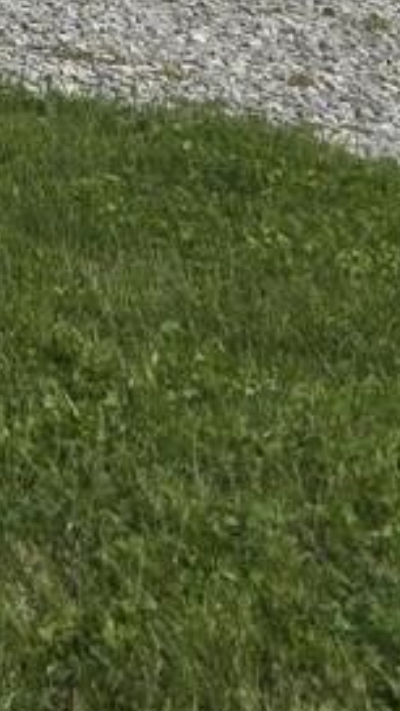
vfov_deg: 10.3
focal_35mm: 184
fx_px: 3469
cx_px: -973
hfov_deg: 5.9
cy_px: -923
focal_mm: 5.4
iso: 25
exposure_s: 1/2945
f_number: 1.8
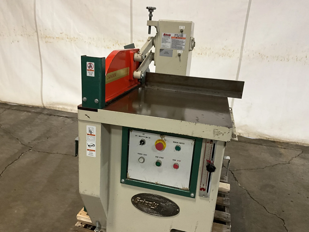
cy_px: 116
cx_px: 154
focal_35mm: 29
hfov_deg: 61.7
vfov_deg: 48.2
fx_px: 259
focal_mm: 3
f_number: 1.8
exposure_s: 1/60
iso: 250
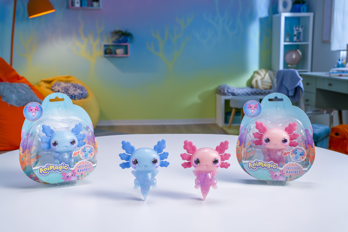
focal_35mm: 50
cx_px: 174
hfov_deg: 39.6
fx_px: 483
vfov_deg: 27.0
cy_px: 116
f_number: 11
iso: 320
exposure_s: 1/5
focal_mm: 50
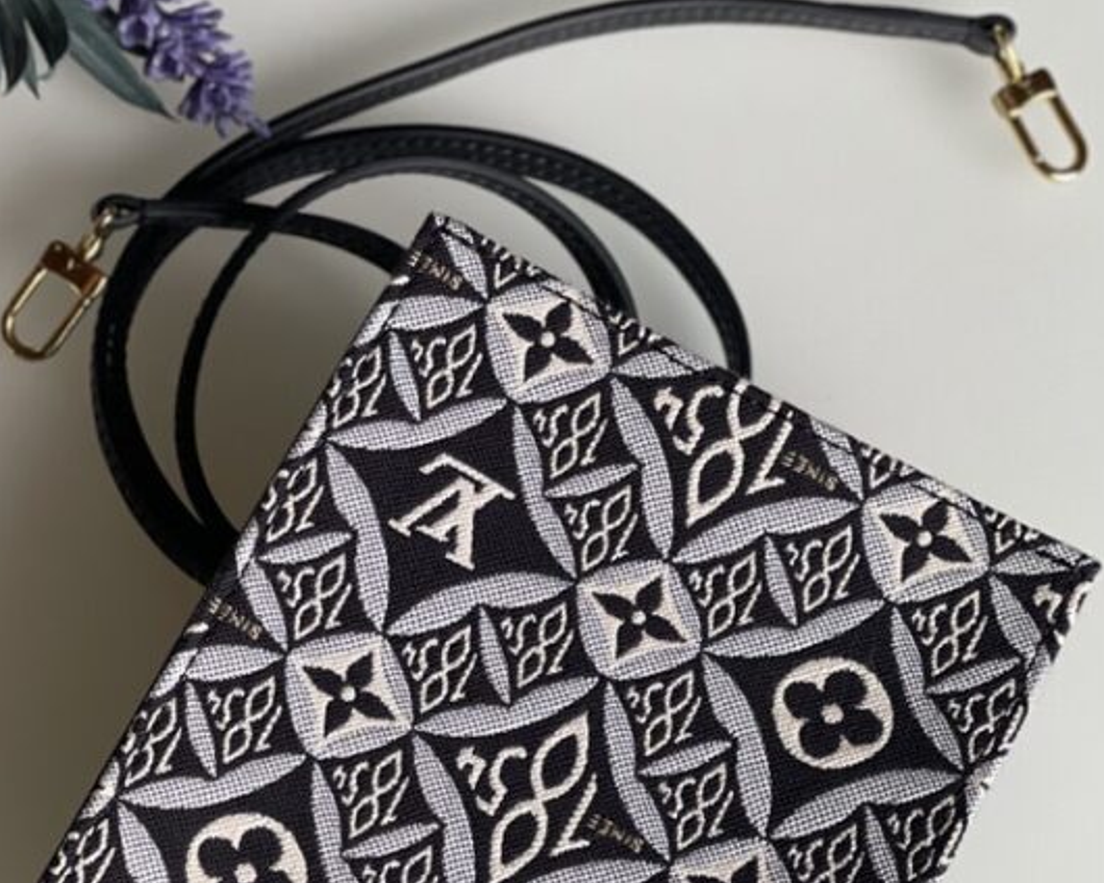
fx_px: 3594
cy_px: 688
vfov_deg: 13.9
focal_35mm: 110
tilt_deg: -67.7
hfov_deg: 17.4
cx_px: 444
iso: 160
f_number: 2.2
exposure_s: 1/121
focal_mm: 7.5
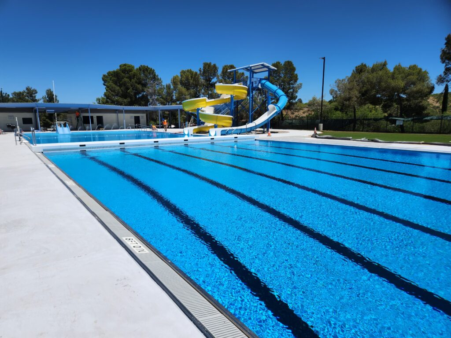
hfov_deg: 73.9
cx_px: 226
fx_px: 300
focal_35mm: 23
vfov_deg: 58.9
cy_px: 169
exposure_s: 1/3493
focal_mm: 5.4
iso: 20
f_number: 1.8
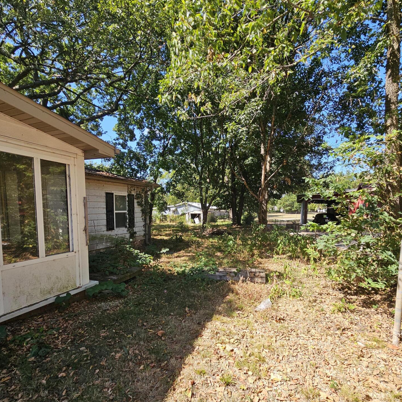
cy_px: 228
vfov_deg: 87.0
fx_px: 210
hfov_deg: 87.4
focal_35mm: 16
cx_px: 207
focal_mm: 2.2
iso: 50
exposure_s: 1/754
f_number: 2.2
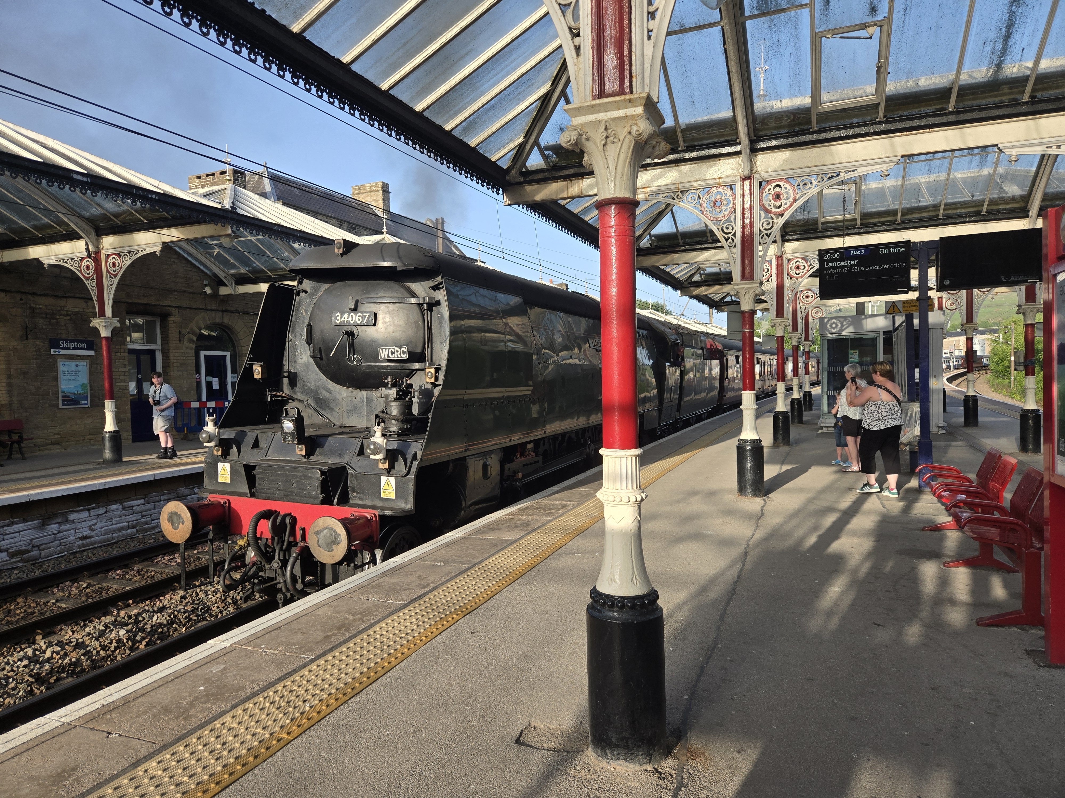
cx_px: 532
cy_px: 399
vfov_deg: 58.9
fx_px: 708
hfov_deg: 73.9
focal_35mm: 23
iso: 80
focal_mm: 5.4
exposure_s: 1/1663
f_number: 1.8
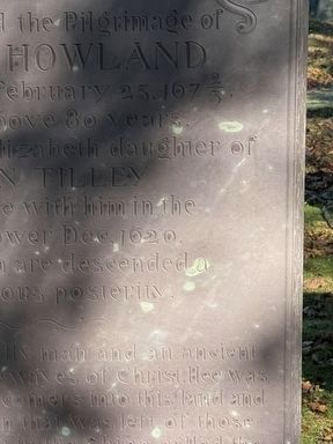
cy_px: 204
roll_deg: +0.8
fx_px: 1283
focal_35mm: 100
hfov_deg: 14.6
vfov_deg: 19.6
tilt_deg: -10.1
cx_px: 34
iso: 80
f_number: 1.78
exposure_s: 1/1203
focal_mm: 6.76
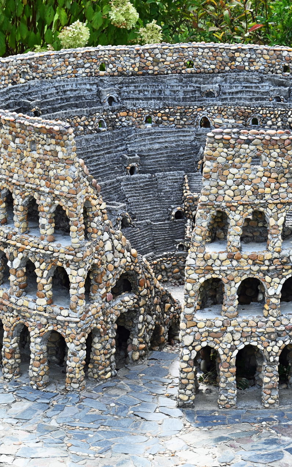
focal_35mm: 111
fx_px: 1413
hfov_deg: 11.8
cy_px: 232
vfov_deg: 18.8
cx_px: 235
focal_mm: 72
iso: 100
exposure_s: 1/100
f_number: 8
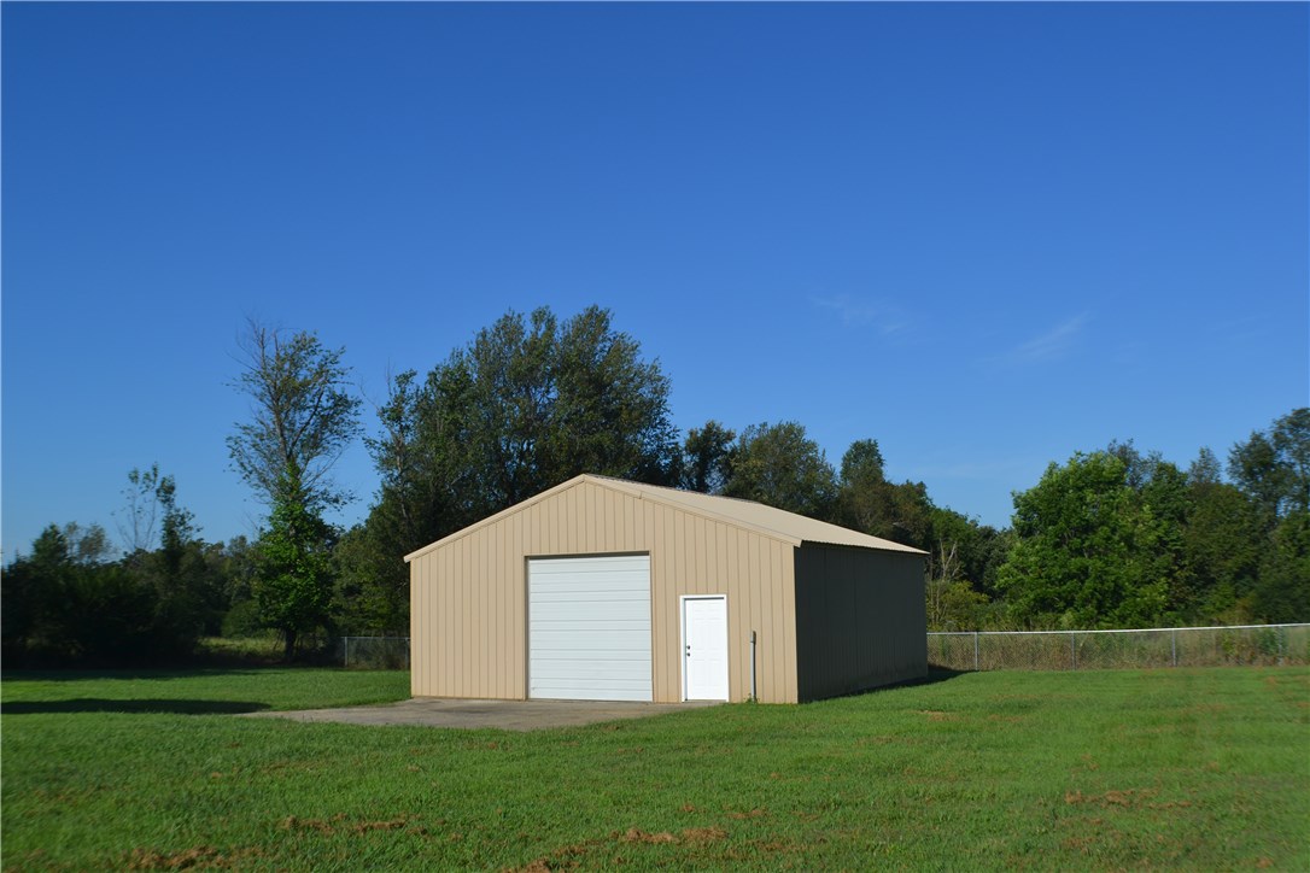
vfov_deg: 30.8
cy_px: 436
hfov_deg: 45.0
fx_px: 1583
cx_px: 655
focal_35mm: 44
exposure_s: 1/320
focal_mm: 29
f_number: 9
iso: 100
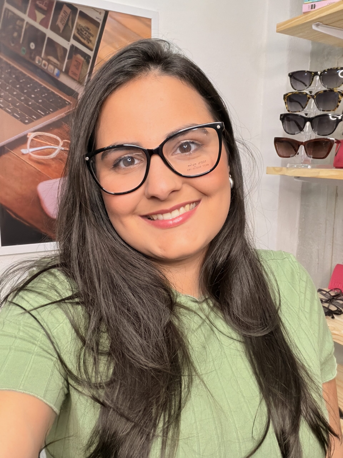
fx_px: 396
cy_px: 229
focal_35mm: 30
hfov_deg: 46.8
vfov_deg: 60.0
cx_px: 172
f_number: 1.9
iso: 125
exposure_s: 1/120
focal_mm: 2.71
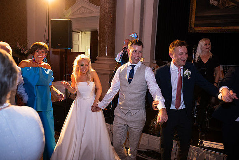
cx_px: 120
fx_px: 179
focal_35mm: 27
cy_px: 80
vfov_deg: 48.0
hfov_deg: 67.4
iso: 1250
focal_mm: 27
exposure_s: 1/160
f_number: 3.5
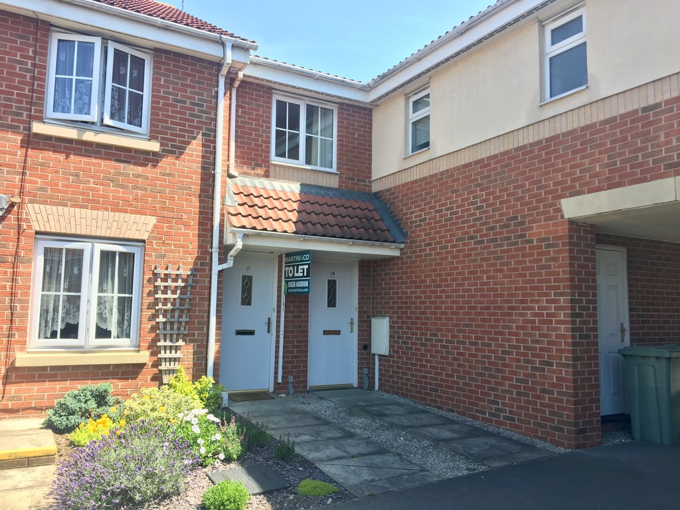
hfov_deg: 61.7
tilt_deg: +5.6
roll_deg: -0.9
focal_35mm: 29
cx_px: 340
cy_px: 255
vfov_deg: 48.2
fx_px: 570
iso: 25
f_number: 2.2
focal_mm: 4.15
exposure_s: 1/301
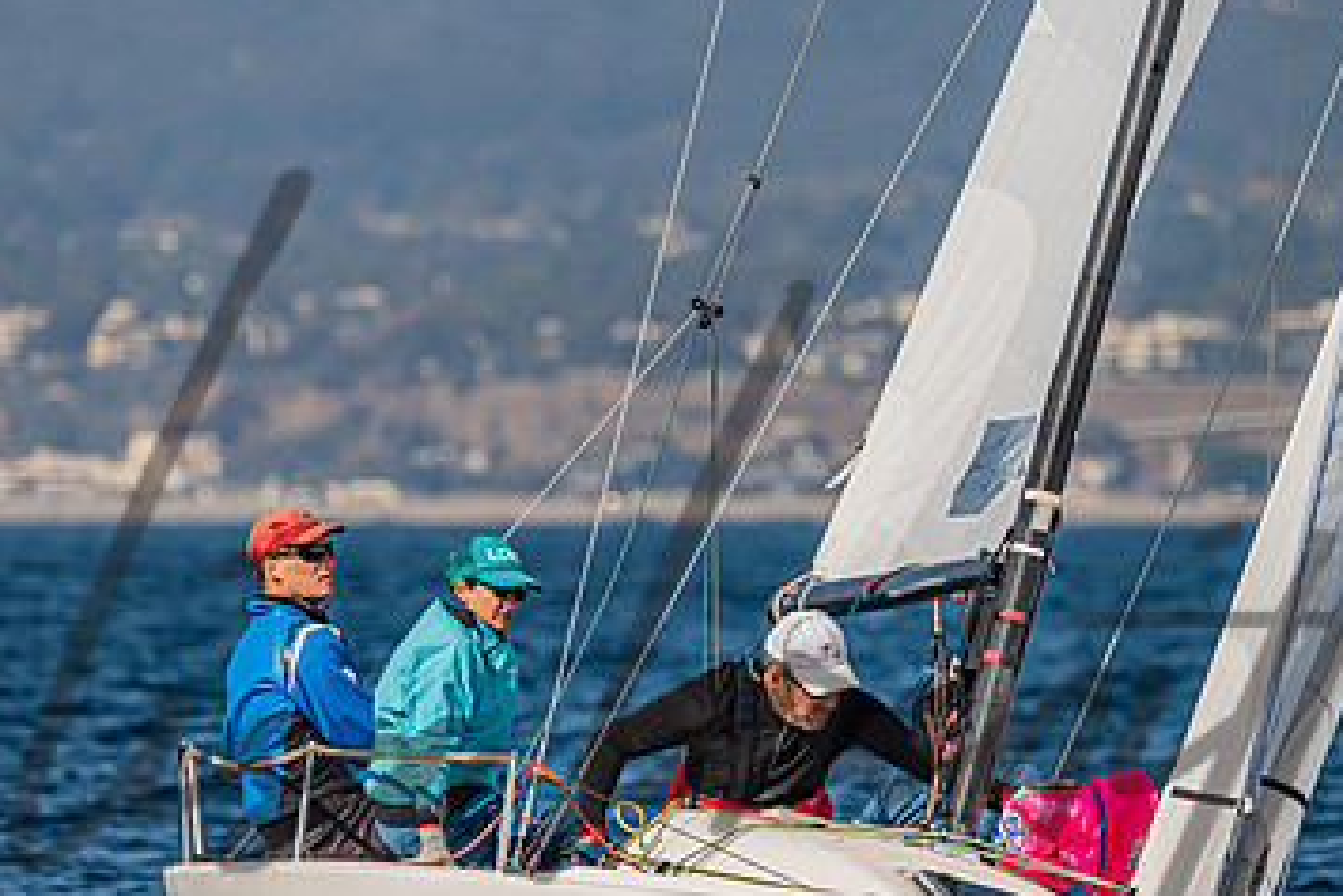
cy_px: 484
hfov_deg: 3.3
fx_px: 23362
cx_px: 574
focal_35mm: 626
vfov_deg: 2.2
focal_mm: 290
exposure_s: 1/4000
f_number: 5.3
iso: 400
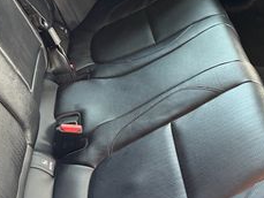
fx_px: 511
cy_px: 47
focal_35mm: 67
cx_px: 242
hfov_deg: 27.8
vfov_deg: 21.7
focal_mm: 6.76
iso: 400
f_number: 1.78
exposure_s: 1/60
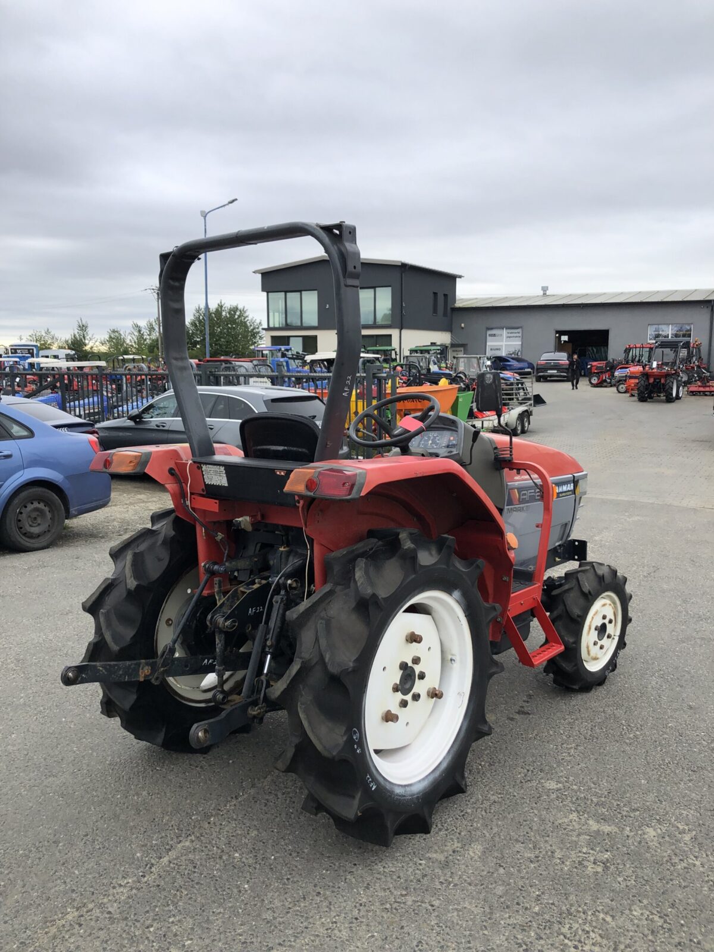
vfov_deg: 63.4
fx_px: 770
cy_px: 476
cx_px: 357
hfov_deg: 49.7
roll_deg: +0.4
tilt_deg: -8.8
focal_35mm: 28
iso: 20
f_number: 1.8
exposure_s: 1/489
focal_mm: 3.99
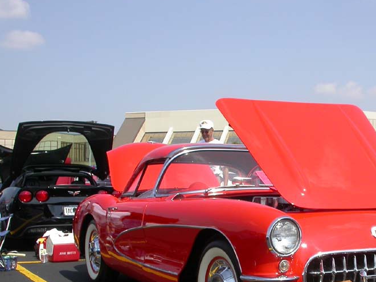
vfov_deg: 24.5
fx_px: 641
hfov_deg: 32.1
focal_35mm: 59
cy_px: 212
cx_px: 278
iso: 100
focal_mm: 7.85
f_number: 7.5
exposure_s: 1/296
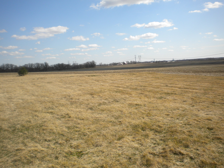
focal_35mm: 35
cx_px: 112
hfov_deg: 52.6
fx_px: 226
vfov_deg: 40.7
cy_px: 84
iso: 80
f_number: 4.6
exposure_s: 1/686
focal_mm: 6.3
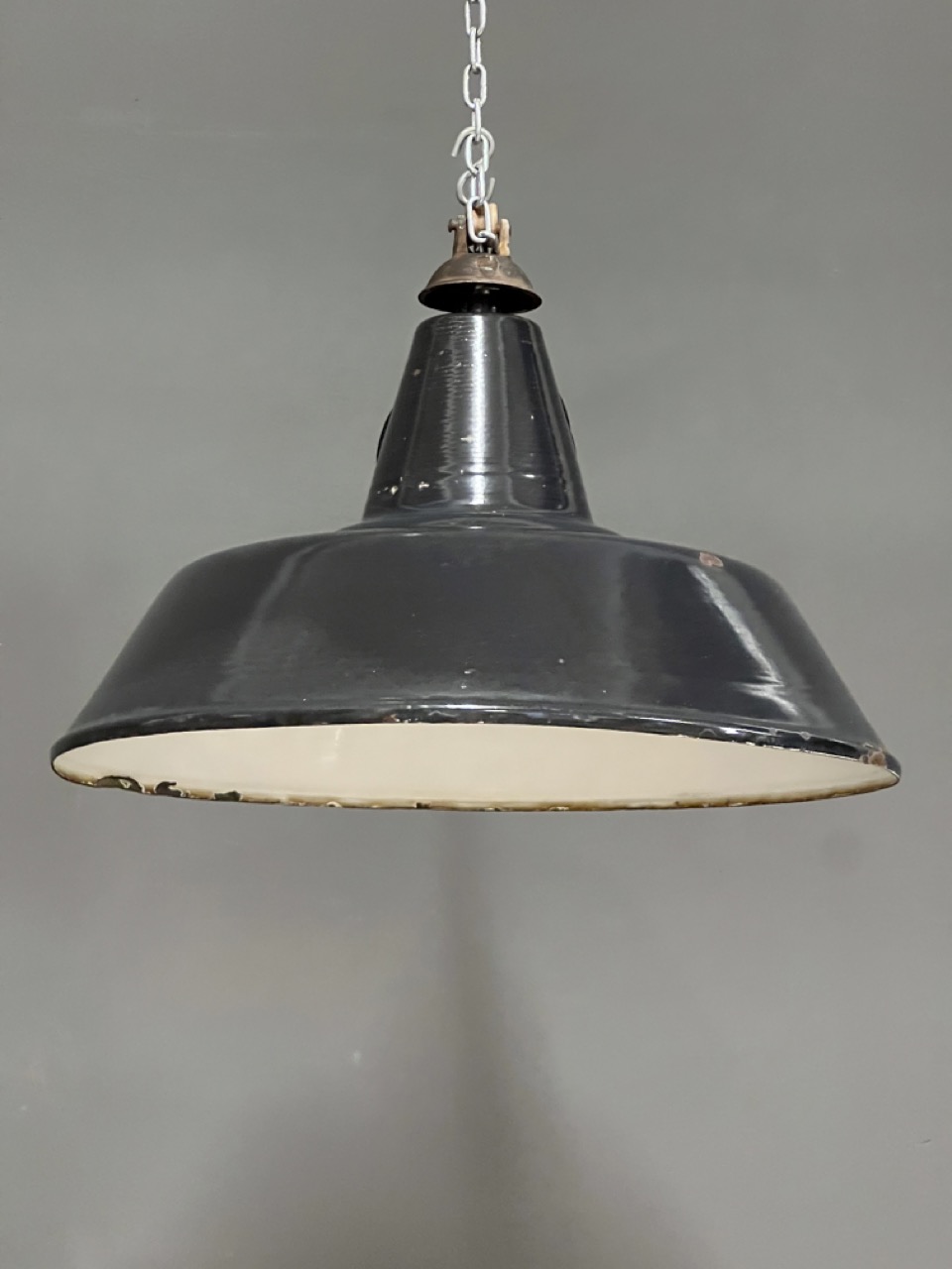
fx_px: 2824
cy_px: 634
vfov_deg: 25.3
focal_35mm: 77
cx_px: 476
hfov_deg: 19.1
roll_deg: +1.0
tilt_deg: +7.9
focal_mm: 9
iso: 1000
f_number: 2.8
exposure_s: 1/25
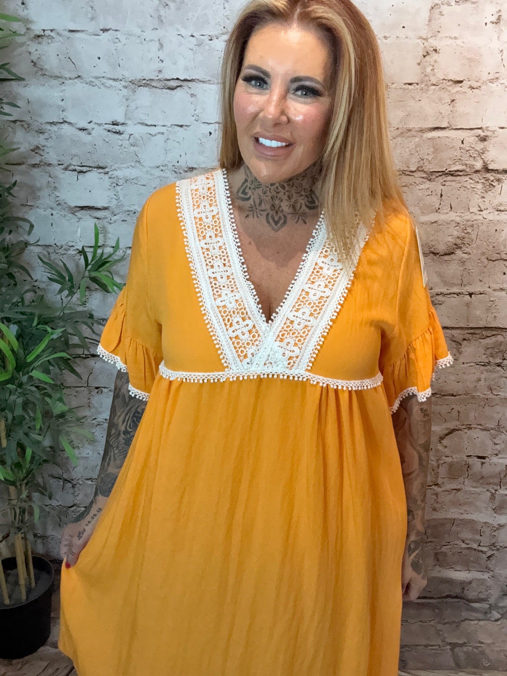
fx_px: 586
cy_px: 338
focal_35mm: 30
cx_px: 254
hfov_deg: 46.8
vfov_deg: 60.0
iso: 250
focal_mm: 2.69
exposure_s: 1/50
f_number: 1.9
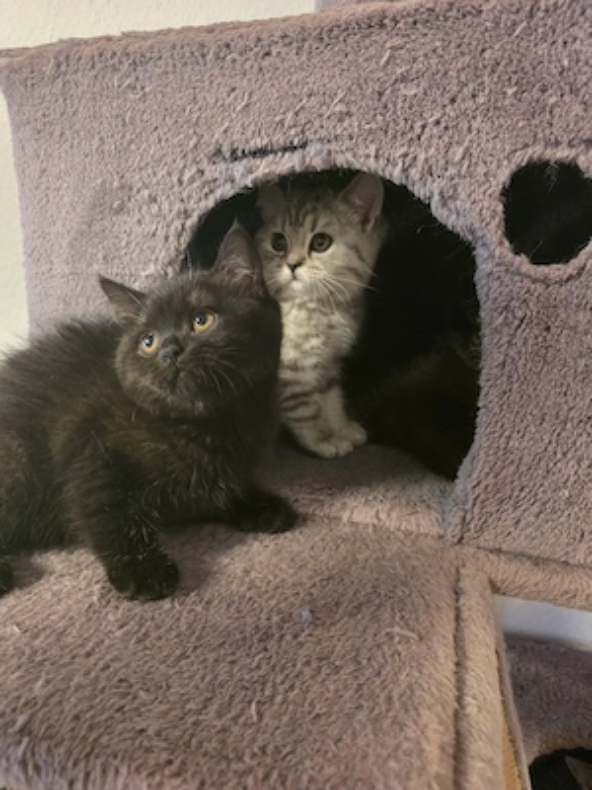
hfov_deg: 58.9
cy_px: 395
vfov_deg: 73.9
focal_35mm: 23
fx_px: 524
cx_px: 296
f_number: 1.7
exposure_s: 1/101
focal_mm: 6.3
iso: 2000
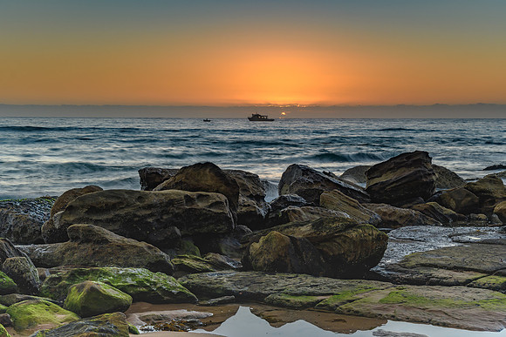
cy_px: 168
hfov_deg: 33.2
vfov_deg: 22.5
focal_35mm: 60
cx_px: 253
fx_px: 847
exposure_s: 1/2
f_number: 8
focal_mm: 40
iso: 100
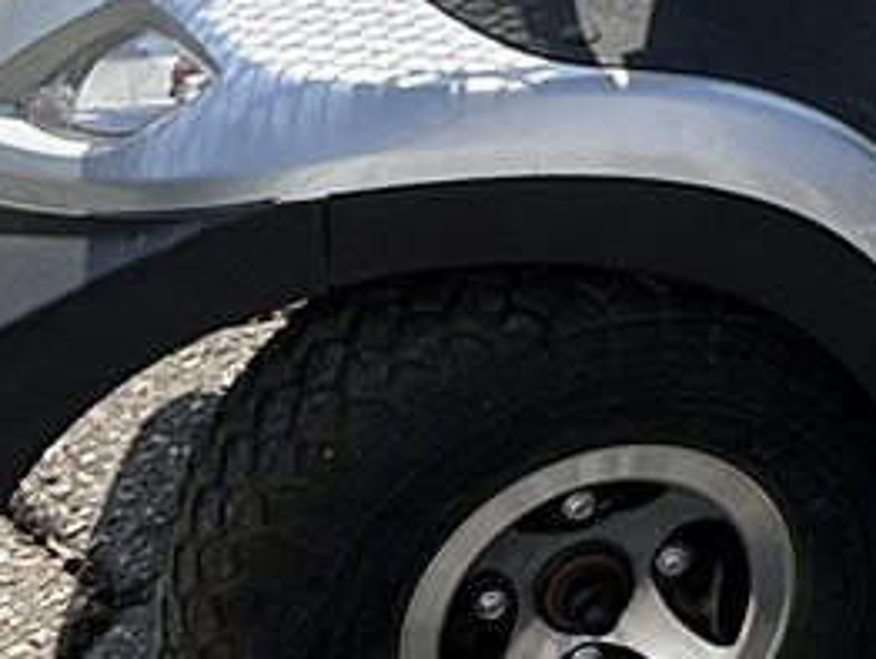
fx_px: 5142
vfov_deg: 7.1
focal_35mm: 203
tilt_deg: -22.6
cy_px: -652
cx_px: 1672
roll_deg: +0.8
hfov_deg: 9.2
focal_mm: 5.7
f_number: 1.5
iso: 50
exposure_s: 1/3356
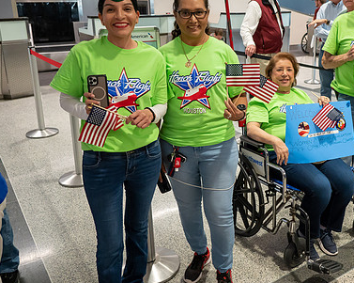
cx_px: 239
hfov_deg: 46.1
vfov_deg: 38.1
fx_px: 408
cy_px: 122
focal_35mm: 39
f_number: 4.2
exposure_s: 1/200
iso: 5600
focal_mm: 27
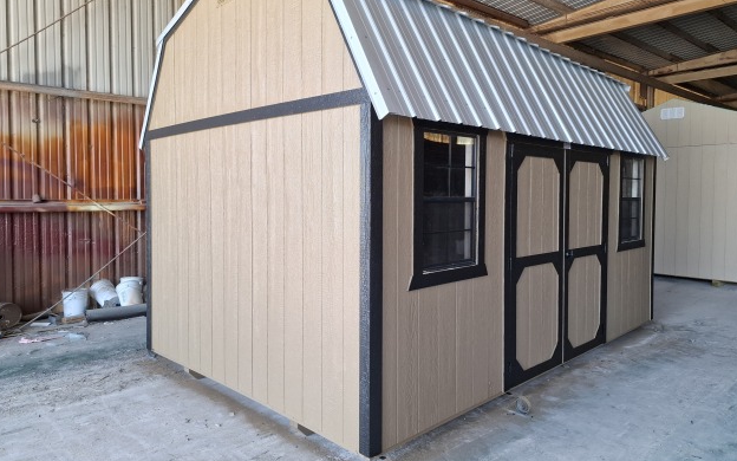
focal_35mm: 25
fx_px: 502
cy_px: 207
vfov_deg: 49.2
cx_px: 365
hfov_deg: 72.5
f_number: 1.8
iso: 64
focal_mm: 5.54
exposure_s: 1/100
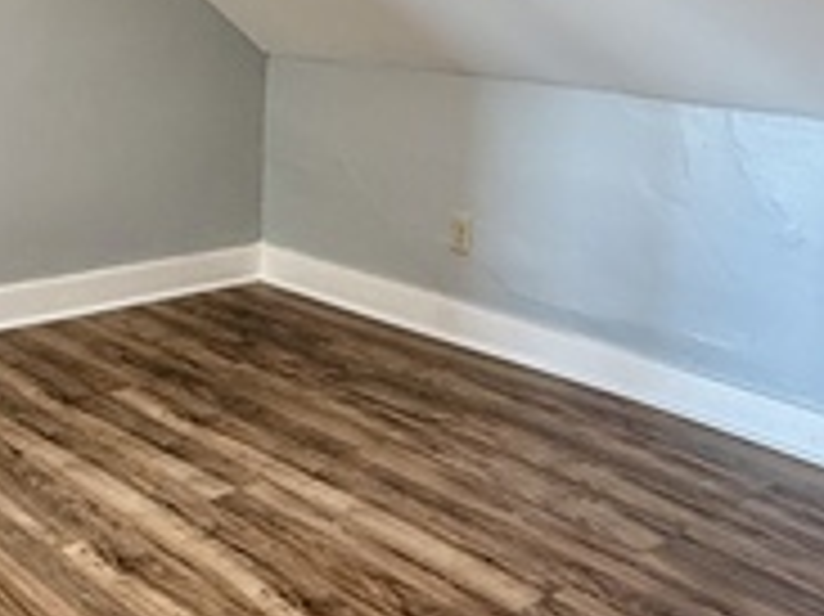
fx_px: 1213
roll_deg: -2.2
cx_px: 110
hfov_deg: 35.7
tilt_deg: -1.4
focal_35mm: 51
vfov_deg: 26.7
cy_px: -22
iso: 200
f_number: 2.2
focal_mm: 2.22
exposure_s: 1/60
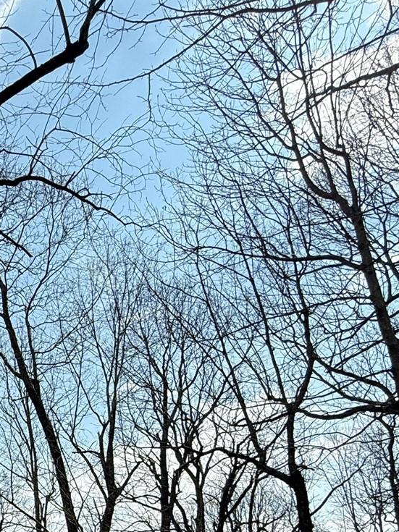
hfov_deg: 30.1
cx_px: -106
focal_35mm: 39
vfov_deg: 41.8
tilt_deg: +9.0
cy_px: 526
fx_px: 600
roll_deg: -0.7
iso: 50
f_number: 2.2
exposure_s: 1/3289
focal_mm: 2.22
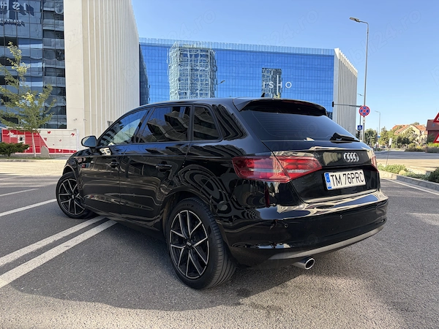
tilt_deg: -3.0
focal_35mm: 26
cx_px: 220
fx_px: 330
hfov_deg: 67.3
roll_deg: +0.4
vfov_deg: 53.1
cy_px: 164
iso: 64
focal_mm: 5.96
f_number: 1.6
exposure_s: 1/694
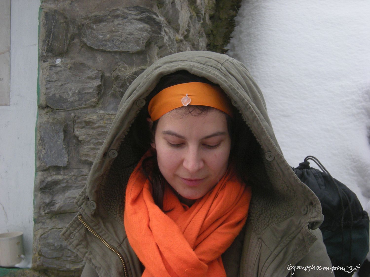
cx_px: 185
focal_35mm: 69
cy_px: 138
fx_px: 738
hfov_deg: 28.2
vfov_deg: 21.3
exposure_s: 1/120
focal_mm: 11.5
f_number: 4.4
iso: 186
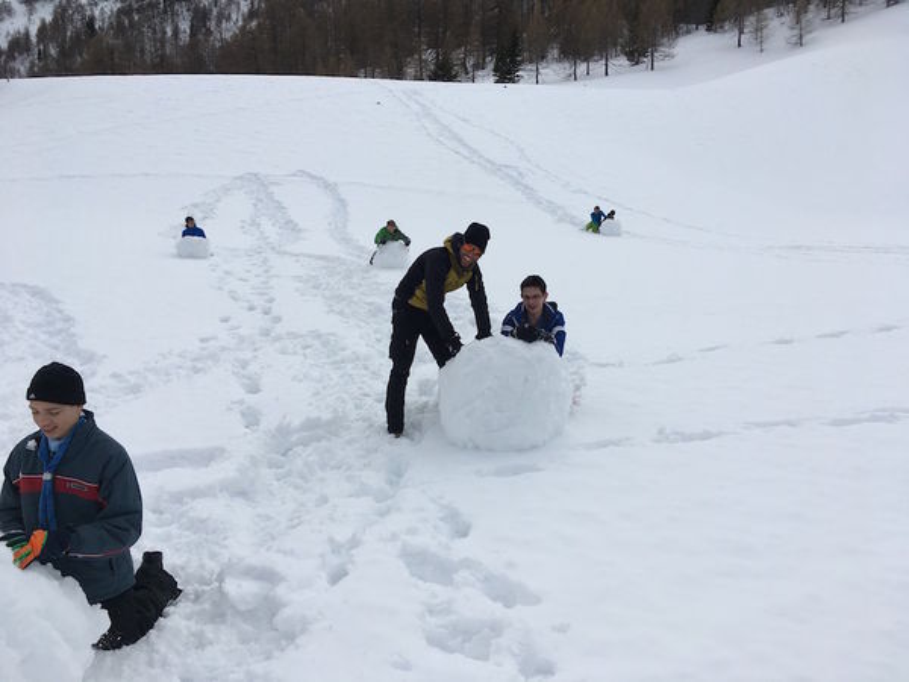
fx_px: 762
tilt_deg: -8.3
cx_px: 454
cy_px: 341
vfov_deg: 48.2
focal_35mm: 29
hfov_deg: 61.7
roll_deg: +0.2
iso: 25
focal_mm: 4.15
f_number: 2.2
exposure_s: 1/4525
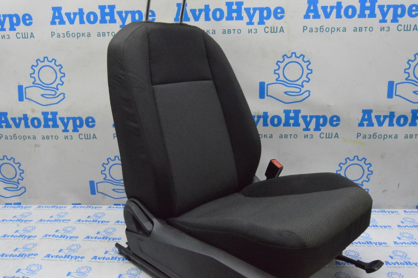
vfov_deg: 43.5
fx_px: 348
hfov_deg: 62.0
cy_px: 139
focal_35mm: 30
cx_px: 209
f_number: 20
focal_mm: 20
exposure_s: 1/20
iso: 6400
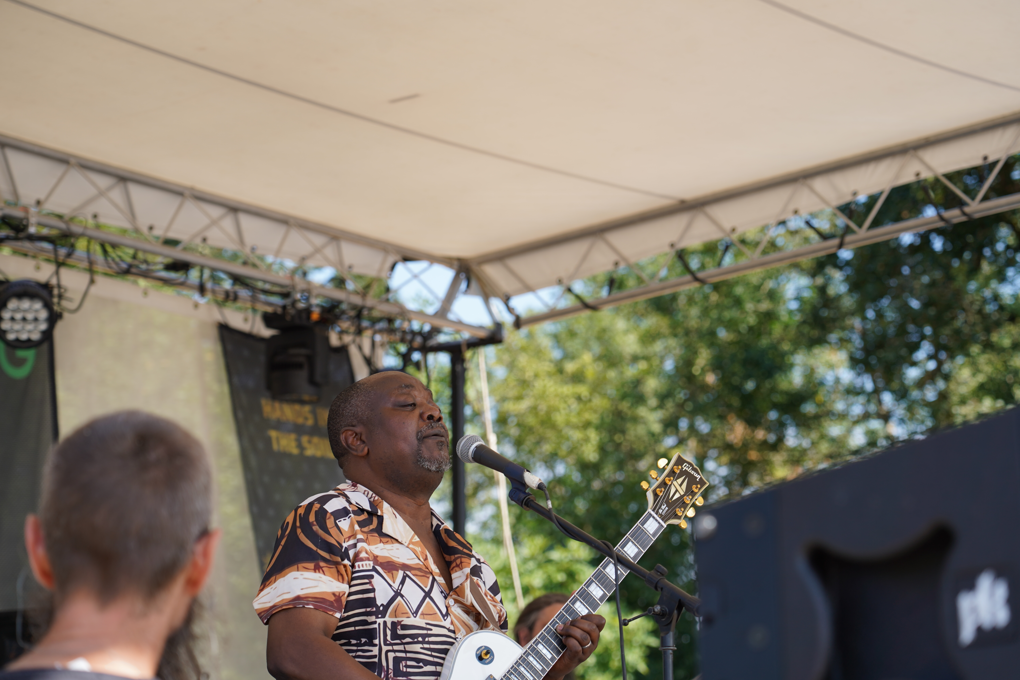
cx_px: 510
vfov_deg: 13.0
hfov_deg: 19.5
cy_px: 340
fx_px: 2975
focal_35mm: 105
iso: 100
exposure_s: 1/200
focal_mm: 105
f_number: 5
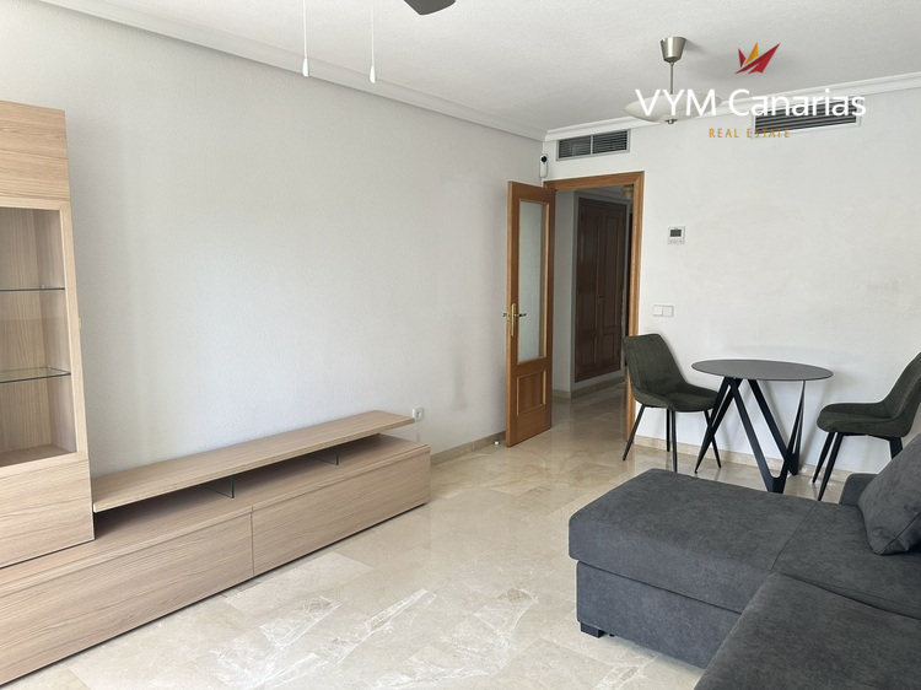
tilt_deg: -6.8
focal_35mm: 24
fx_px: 638
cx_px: 460
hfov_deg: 71.6
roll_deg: +0.3
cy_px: 345
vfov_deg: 56.8
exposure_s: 1/121
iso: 80
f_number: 1.78
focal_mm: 6.86
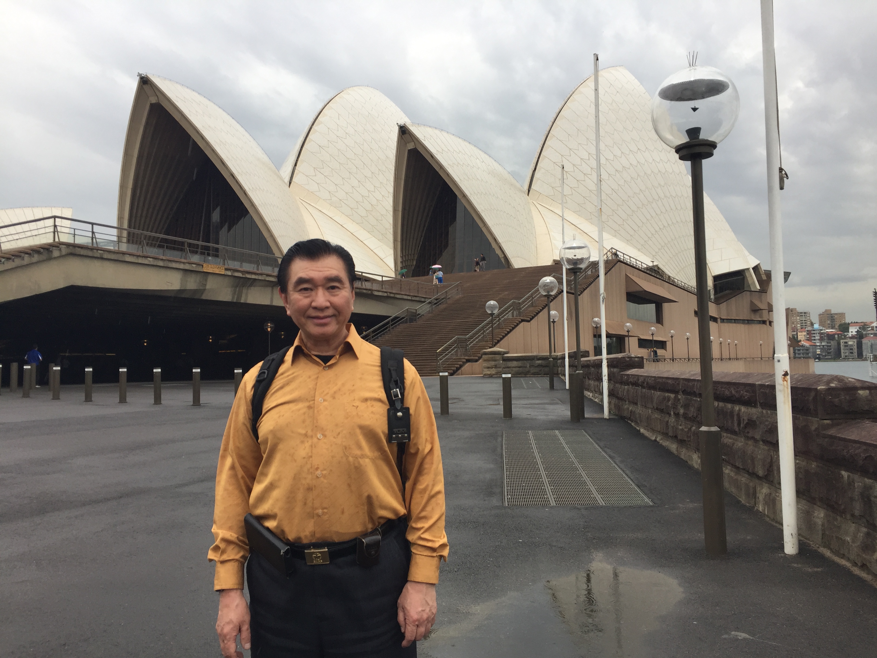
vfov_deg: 48.2
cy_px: 329
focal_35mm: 29
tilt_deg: +4.2
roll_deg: +1.4
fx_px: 735
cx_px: 438
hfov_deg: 61.7
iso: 32
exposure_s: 1/421
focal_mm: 4.15
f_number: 2.2
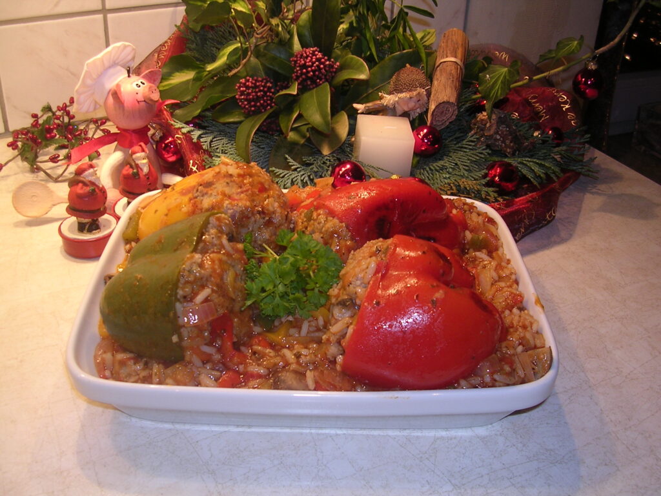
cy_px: 248
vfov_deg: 37.7
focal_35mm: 38
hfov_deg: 49.0
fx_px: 726
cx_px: 330
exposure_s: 1/30
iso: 100
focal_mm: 5.8
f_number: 2.8
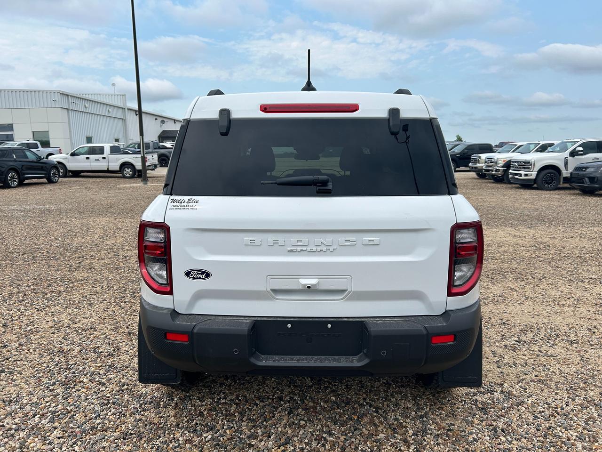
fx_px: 452
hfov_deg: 67.3
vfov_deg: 53.1
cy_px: 226
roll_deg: +2.6
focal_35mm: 26
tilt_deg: -7.3
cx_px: 301
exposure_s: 1/3165
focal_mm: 5.7
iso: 50
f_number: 1.5
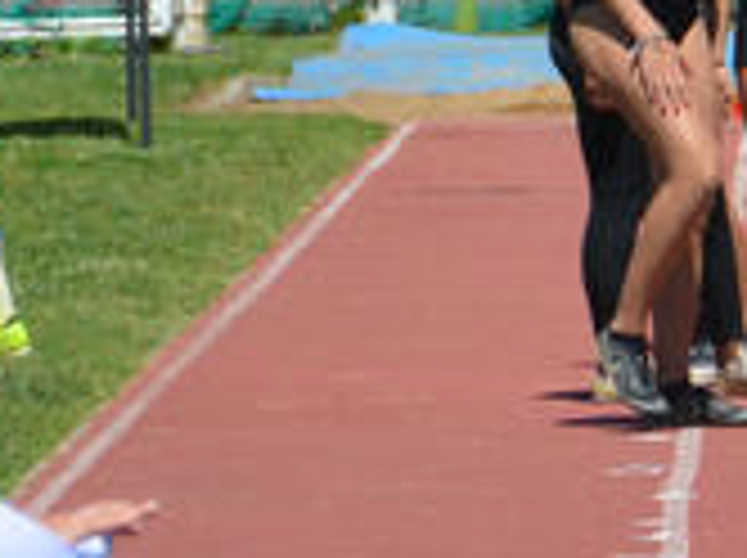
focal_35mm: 1173
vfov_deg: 1.3
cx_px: 1022
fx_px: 25276
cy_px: 410
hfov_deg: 1.7
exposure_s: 1/2000
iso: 400
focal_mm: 150
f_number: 8
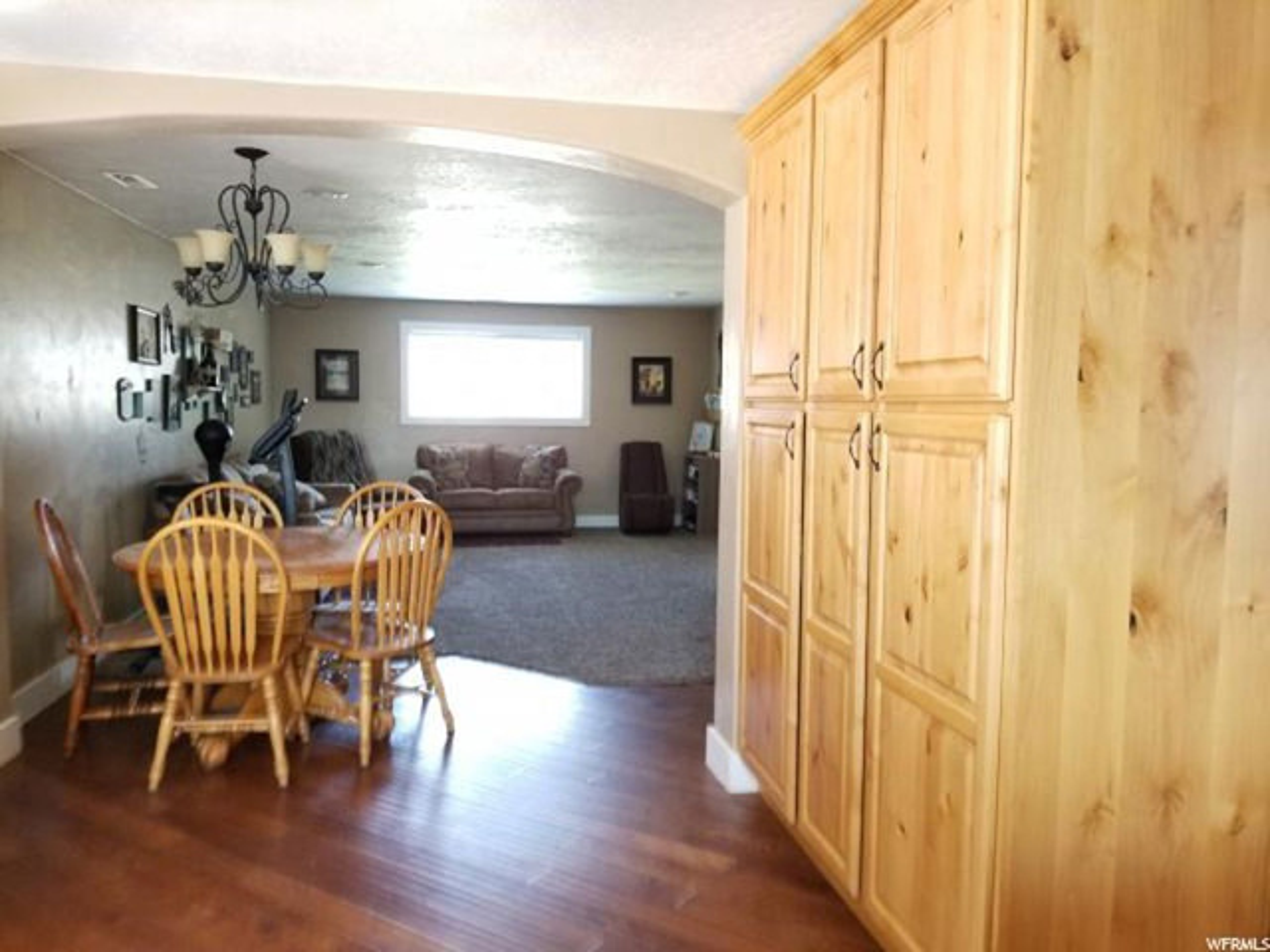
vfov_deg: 53.1
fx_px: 954
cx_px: 635
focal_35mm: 26
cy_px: 476
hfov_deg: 67.3
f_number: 1.7
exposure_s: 1/24
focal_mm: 4.3
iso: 250
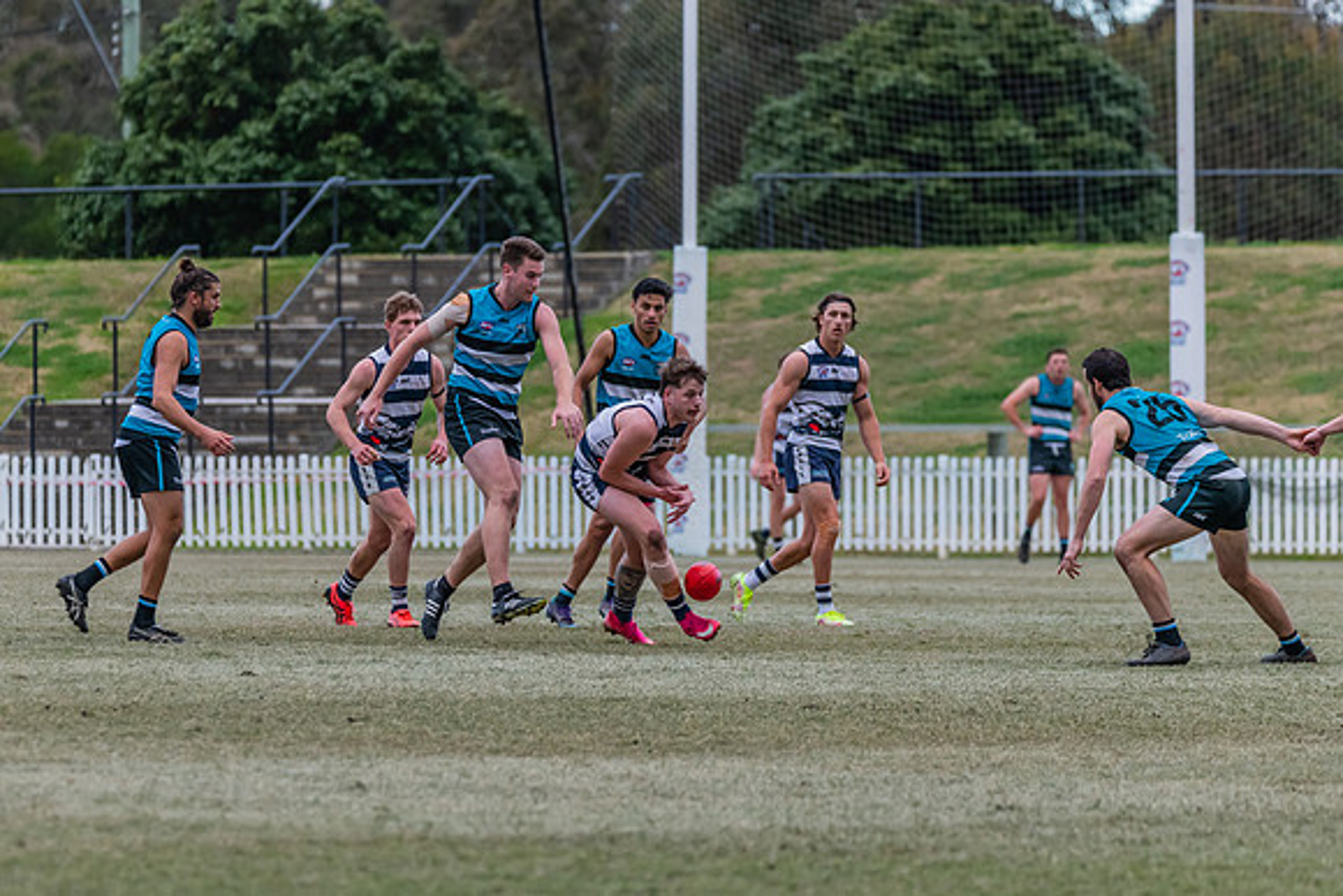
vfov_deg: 4.1
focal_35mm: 338
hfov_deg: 6.1
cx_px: 597
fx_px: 12623
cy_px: 429
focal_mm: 300
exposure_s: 1/2000
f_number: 5.6
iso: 2000
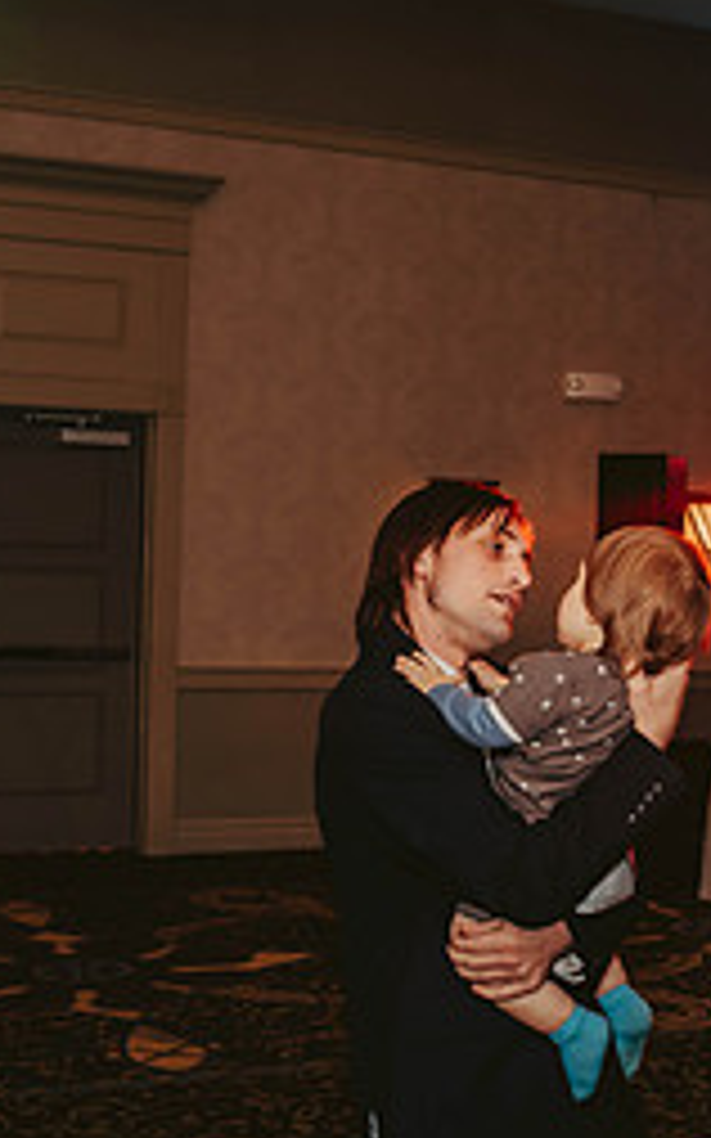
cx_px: 450
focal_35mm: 56
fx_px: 1737
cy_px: 668
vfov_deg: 36.2
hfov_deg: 23.1
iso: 800
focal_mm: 24
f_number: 2.8
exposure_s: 1/125
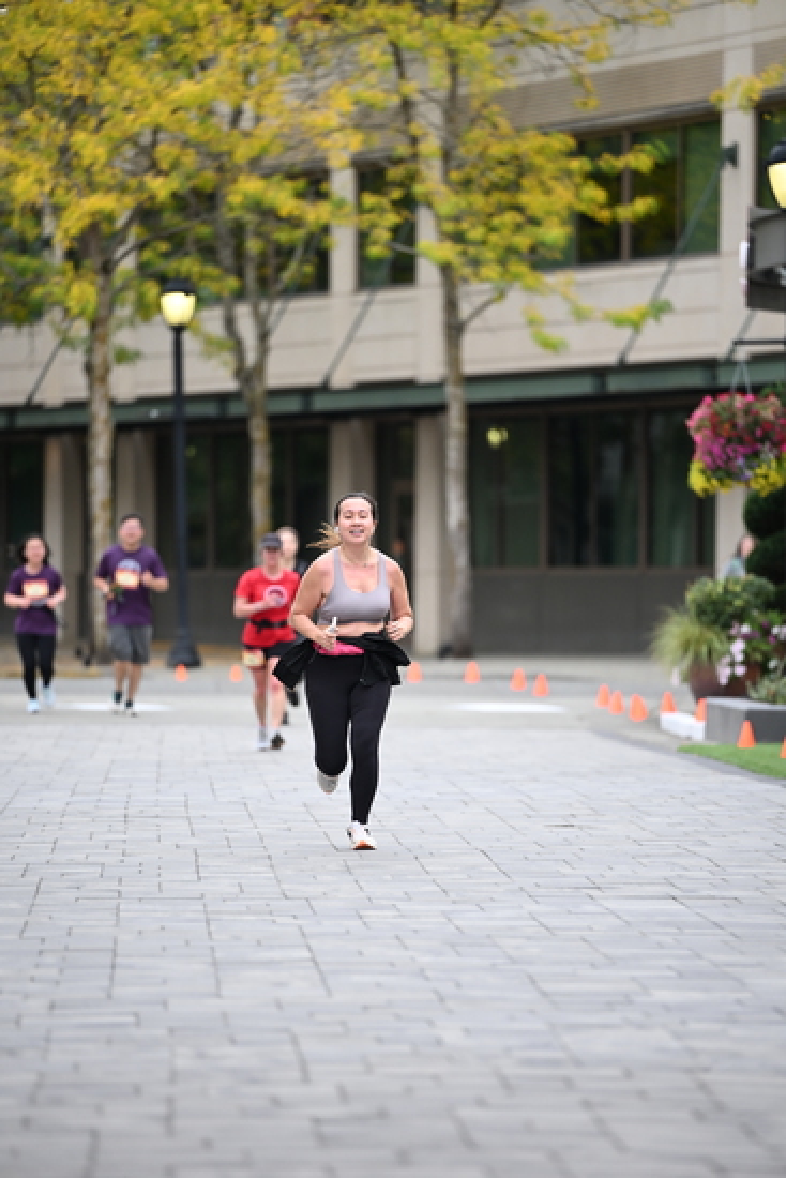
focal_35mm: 200
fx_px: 6545
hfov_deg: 6.9
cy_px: 589
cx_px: 393
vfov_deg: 10.3
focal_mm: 200
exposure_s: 1/1600
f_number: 2.8
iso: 640
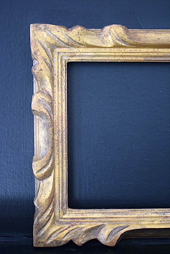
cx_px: 85
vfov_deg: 42.3
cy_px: 127
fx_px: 329
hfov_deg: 28.9
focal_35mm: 46
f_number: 4.2
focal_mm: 31
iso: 2800
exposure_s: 1/60
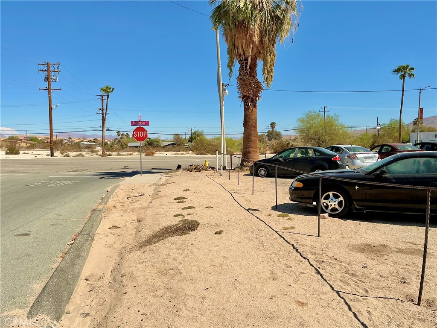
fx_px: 366
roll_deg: +1.6
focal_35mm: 29
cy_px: 164
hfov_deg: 61.7
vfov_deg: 48.2
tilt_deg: -4.0
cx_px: 218
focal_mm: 3
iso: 25
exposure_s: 1/4065
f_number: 1.8
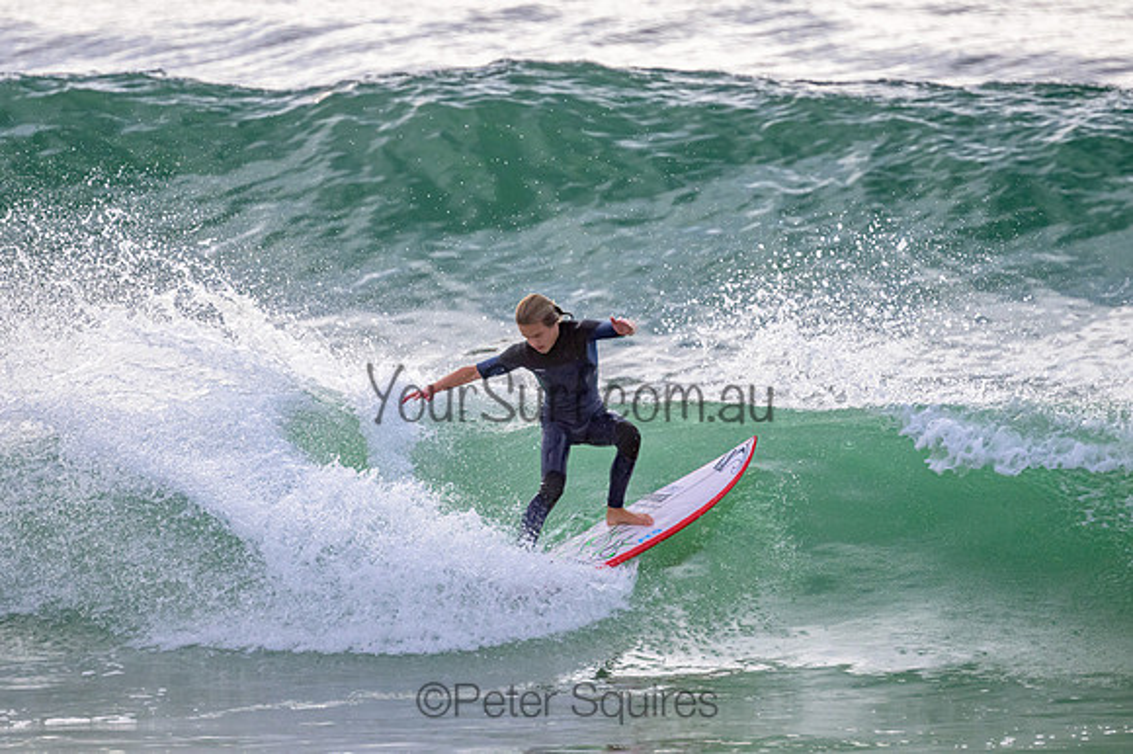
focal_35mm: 600
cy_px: 377
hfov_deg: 3.4
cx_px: 566
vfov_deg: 2.3
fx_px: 18872
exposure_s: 1/2500
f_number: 5.6
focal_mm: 400
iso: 560
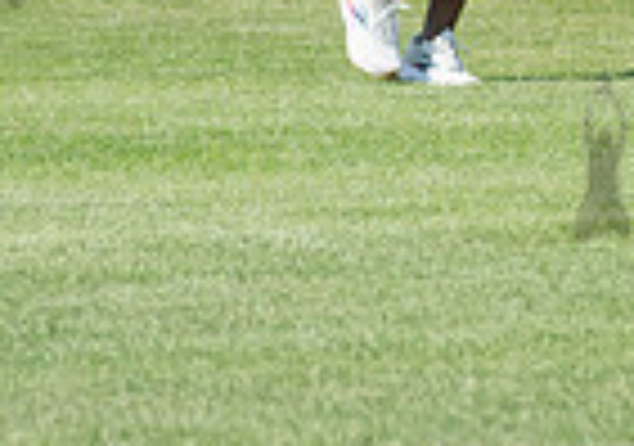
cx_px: 412
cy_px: -385
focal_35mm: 856
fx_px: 15325
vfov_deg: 1.7
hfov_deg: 2.4
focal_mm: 185
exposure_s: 1/1600
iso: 400
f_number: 5
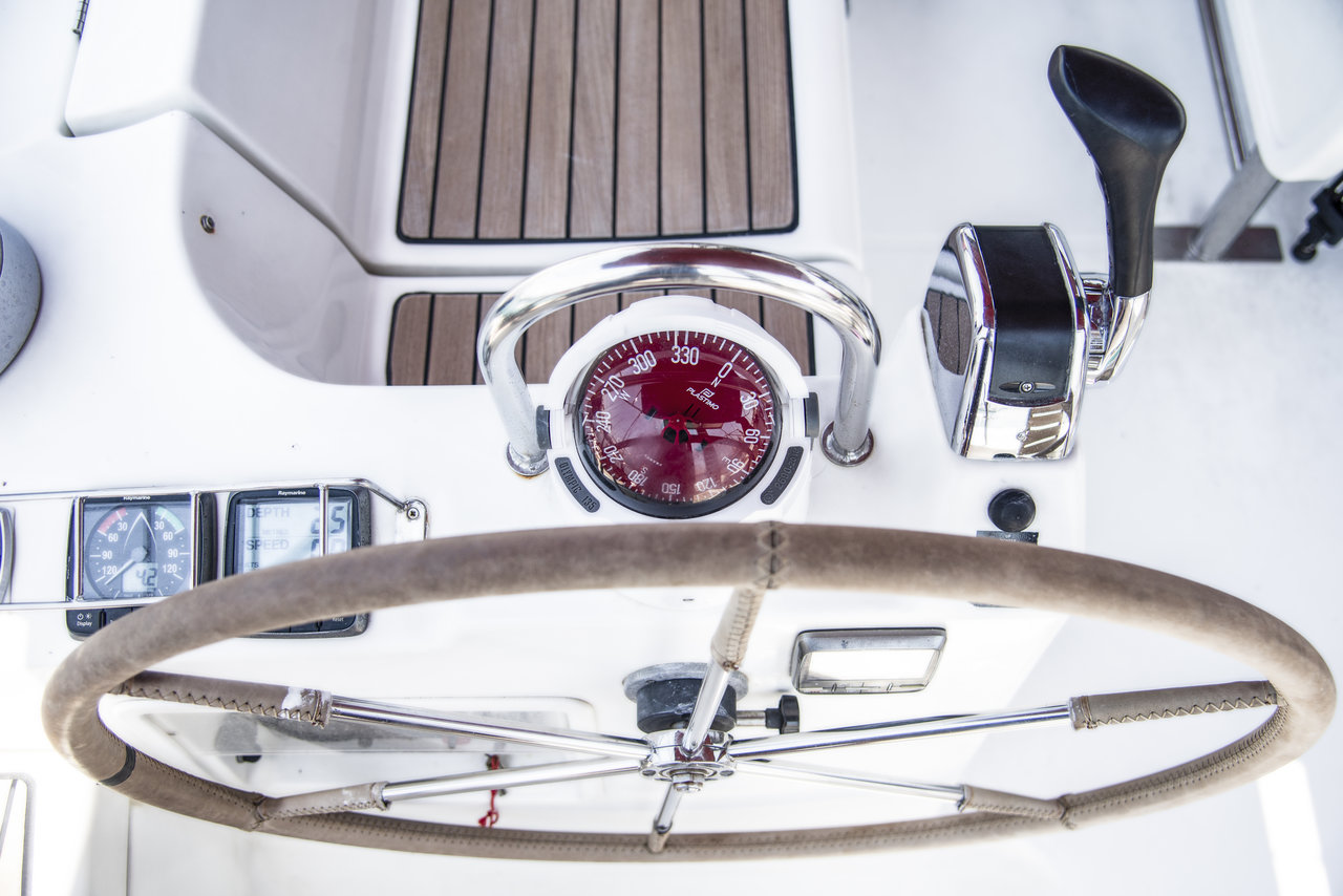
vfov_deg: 37.9
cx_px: 672
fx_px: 1306
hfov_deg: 54.4
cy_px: 448
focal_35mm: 35
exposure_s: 1/500
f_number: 4
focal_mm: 35
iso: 200
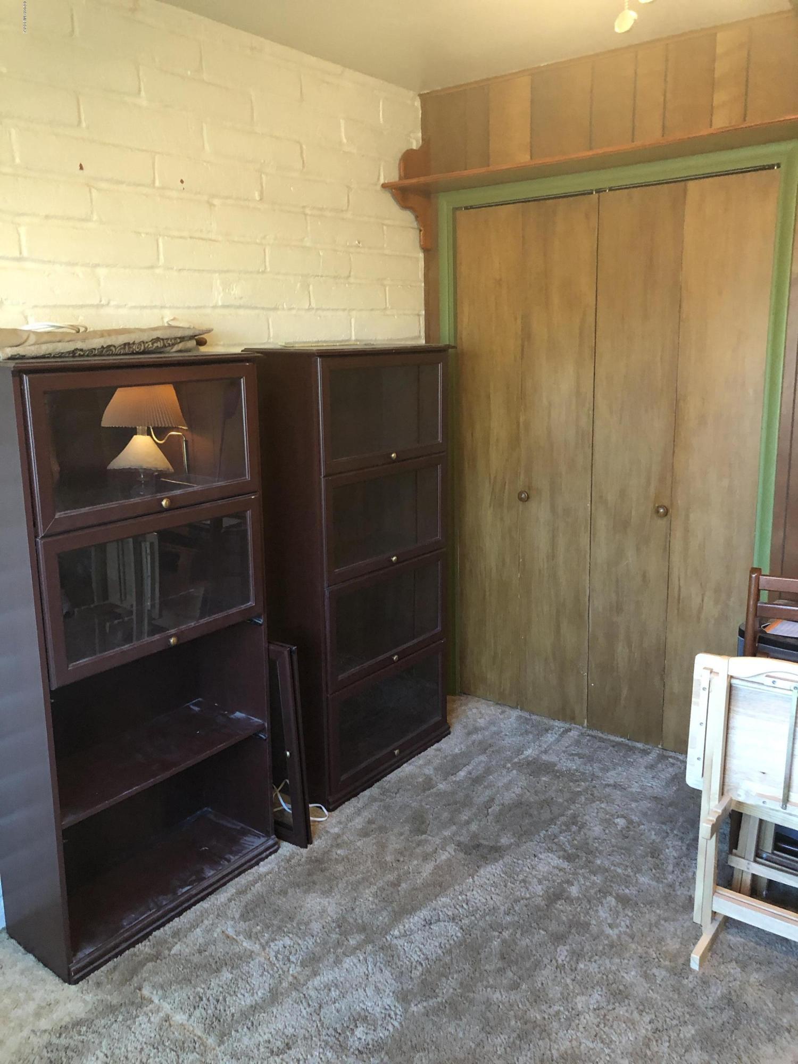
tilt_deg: -12.5
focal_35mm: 28
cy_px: 532
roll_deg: +1.2
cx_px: 399
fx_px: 861
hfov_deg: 49.7
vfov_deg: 63.4
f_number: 1.8
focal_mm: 4
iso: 100
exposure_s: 1/15
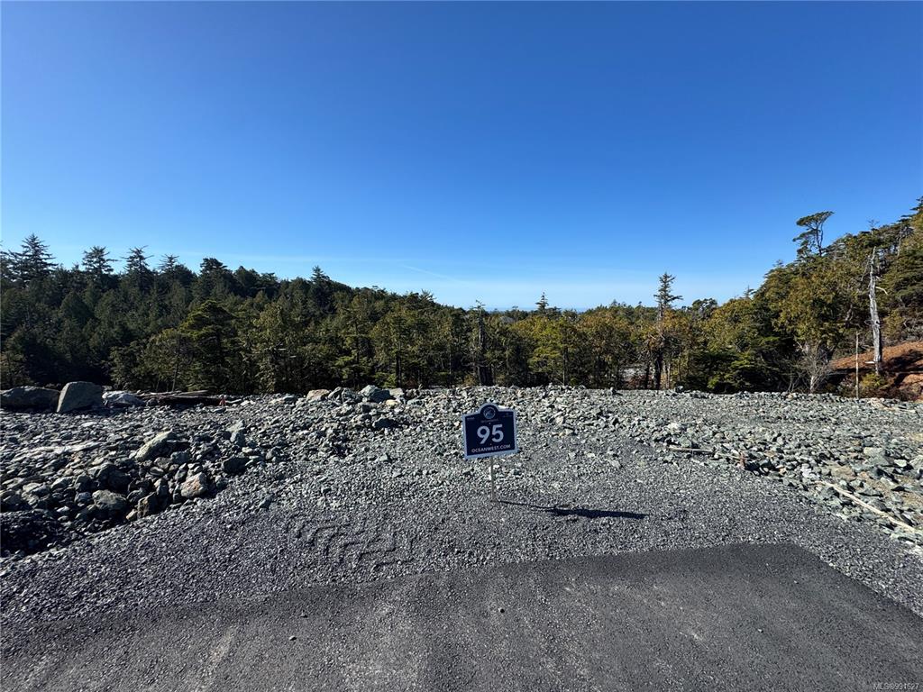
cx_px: 462
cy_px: 346
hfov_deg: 102.1
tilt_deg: -5.5
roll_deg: +0.1
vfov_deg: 85.7
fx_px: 373
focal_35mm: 14
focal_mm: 2.22
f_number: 2.2
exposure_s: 1/1832
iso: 50
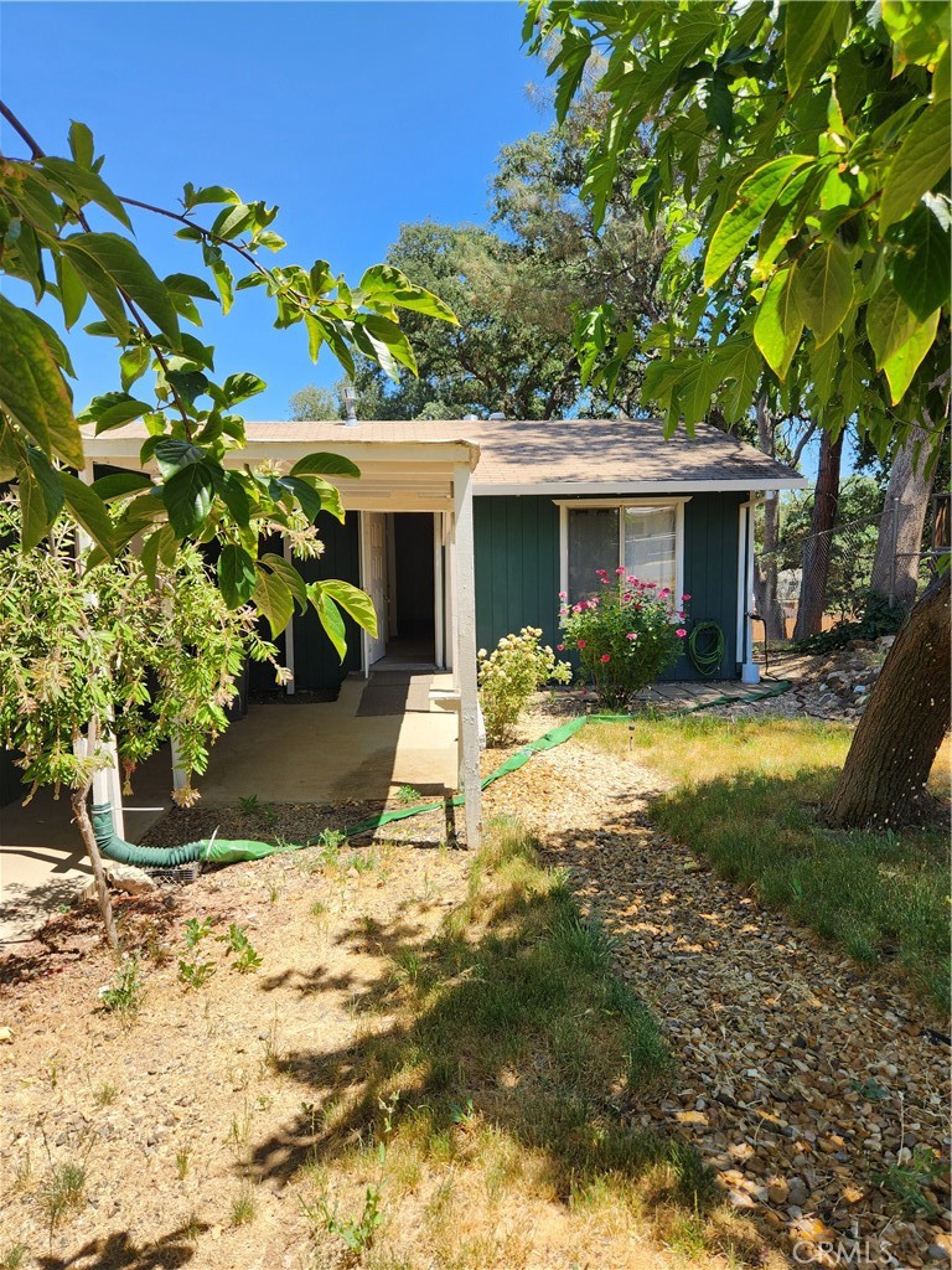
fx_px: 843
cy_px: 635
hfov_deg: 58.9
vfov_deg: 73.9
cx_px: 476
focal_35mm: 23
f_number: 1.8
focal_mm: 5.4
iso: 20
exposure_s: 1/744
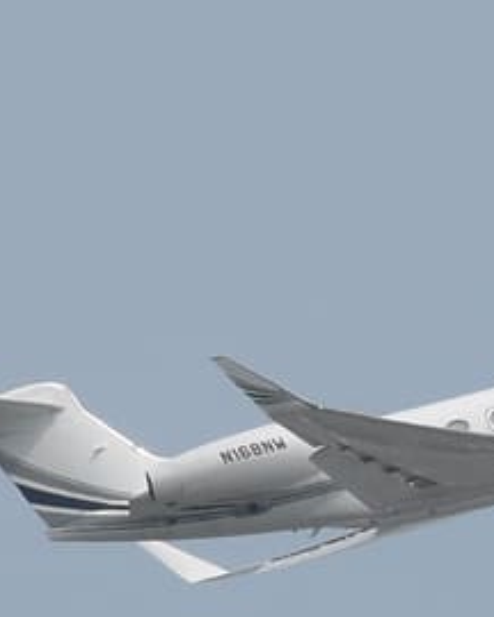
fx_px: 8553
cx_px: 437
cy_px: 440
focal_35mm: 468
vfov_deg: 4.1
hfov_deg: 3.3
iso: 250
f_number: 8
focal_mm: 140
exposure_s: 1/1000
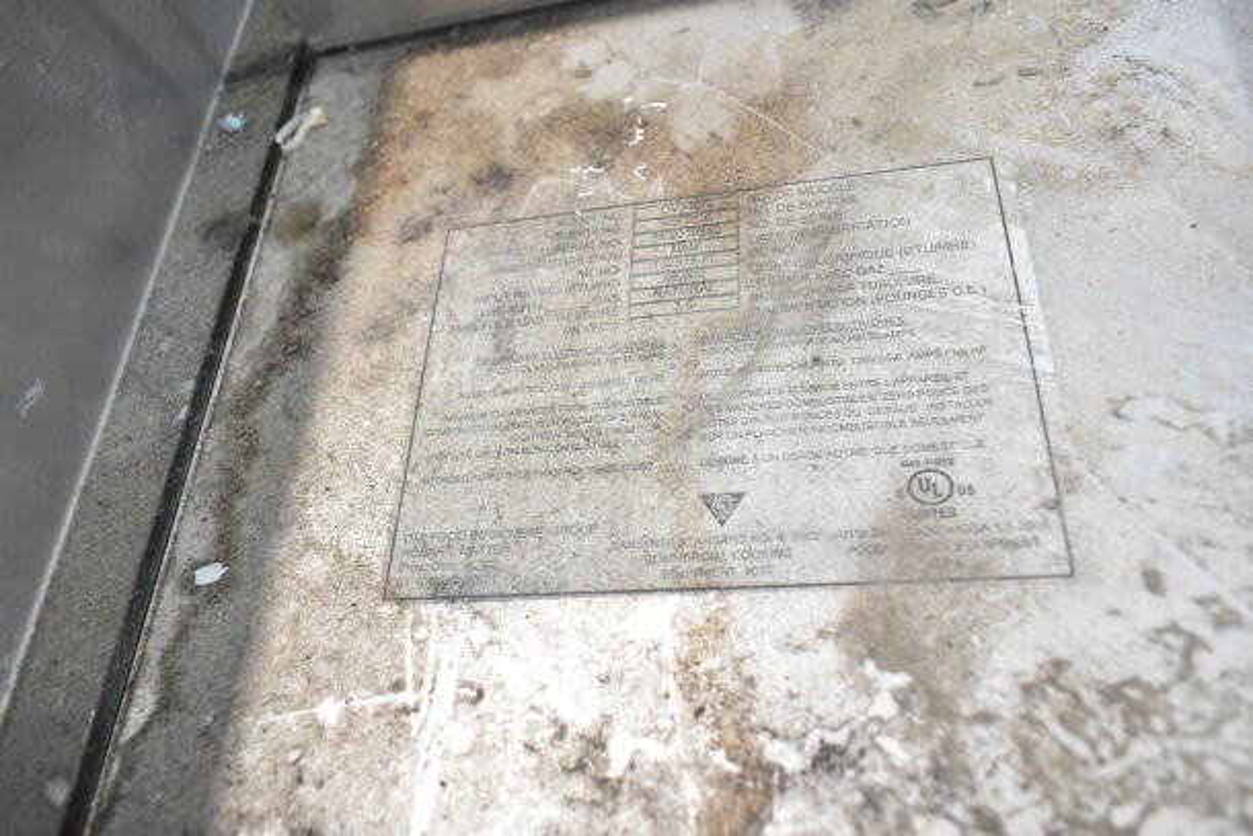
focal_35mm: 27
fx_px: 940
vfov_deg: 48.0
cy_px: 418
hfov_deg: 67.4
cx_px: 626
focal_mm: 18
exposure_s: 1/100
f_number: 5
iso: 1600
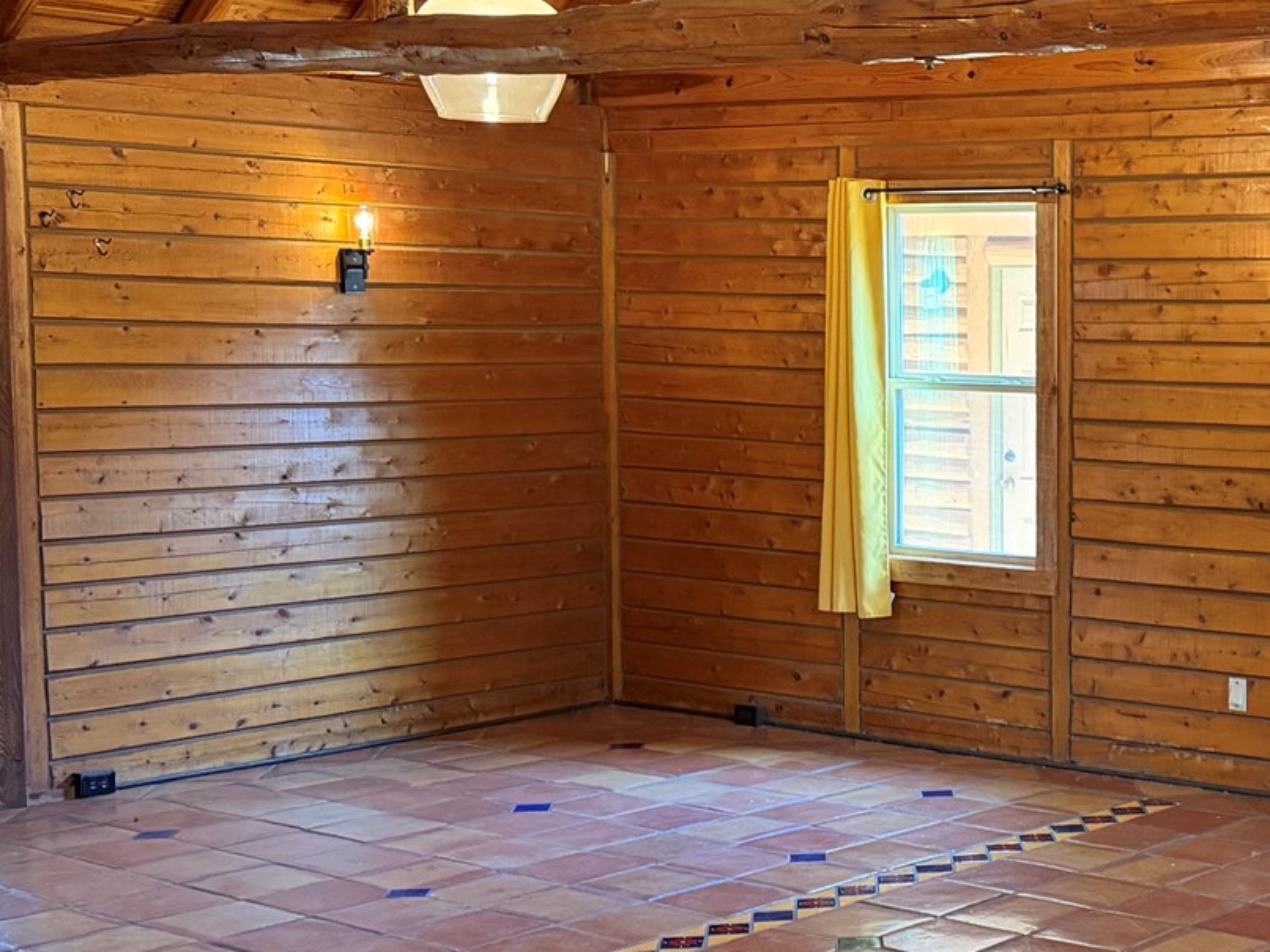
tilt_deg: -5.2
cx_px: 1289
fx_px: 2237
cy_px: 515
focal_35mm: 61
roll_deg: -0.9
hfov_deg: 29.5
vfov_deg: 24.0
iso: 640
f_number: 1.78
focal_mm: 6.76
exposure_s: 1/60
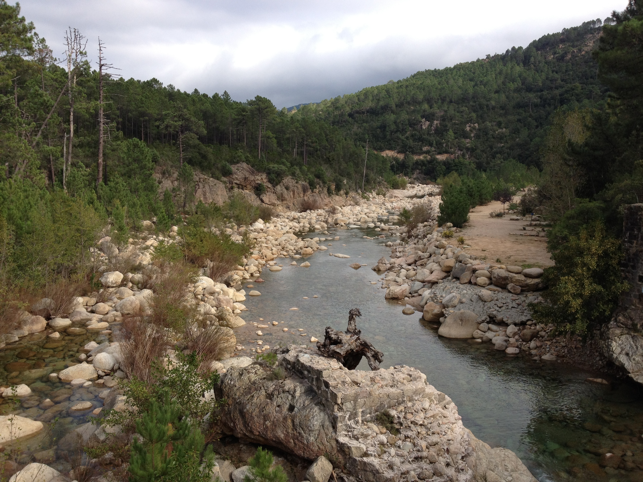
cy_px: 241
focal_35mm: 35
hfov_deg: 52.6
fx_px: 650
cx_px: 322
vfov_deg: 40.7
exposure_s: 1/935
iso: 64
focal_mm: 4.28
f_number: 2.4
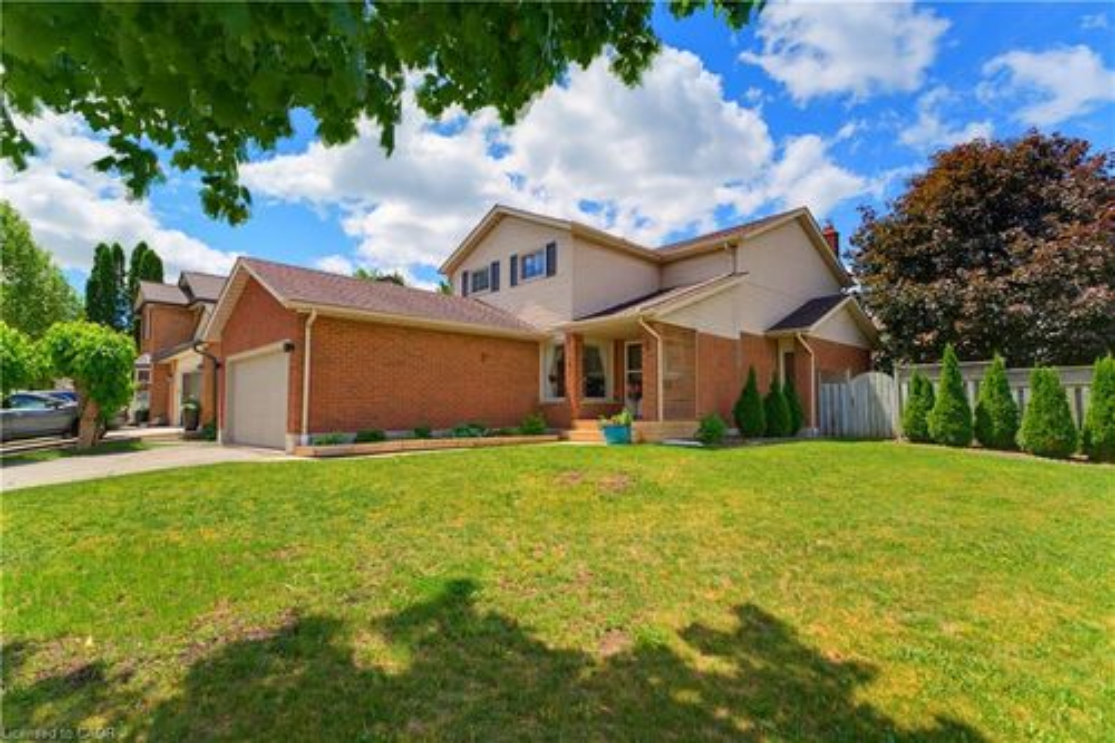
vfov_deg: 81.2
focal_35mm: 14
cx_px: 558
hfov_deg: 104.3
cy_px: 372
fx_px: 433
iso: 400
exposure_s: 1/200
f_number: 8
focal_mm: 14
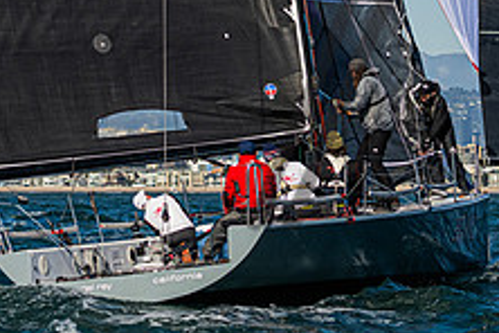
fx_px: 4505
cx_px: 281
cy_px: -98
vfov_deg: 4.2
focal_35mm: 325
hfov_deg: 6.3
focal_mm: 100
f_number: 5.6
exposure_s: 1/4000
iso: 400
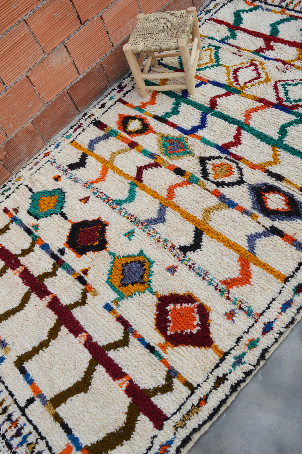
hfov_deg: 39.9
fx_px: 416
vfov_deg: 57.3
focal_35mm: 33
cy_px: 227
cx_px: 151
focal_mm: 22
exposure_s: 1/100
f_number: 6.3
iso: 100
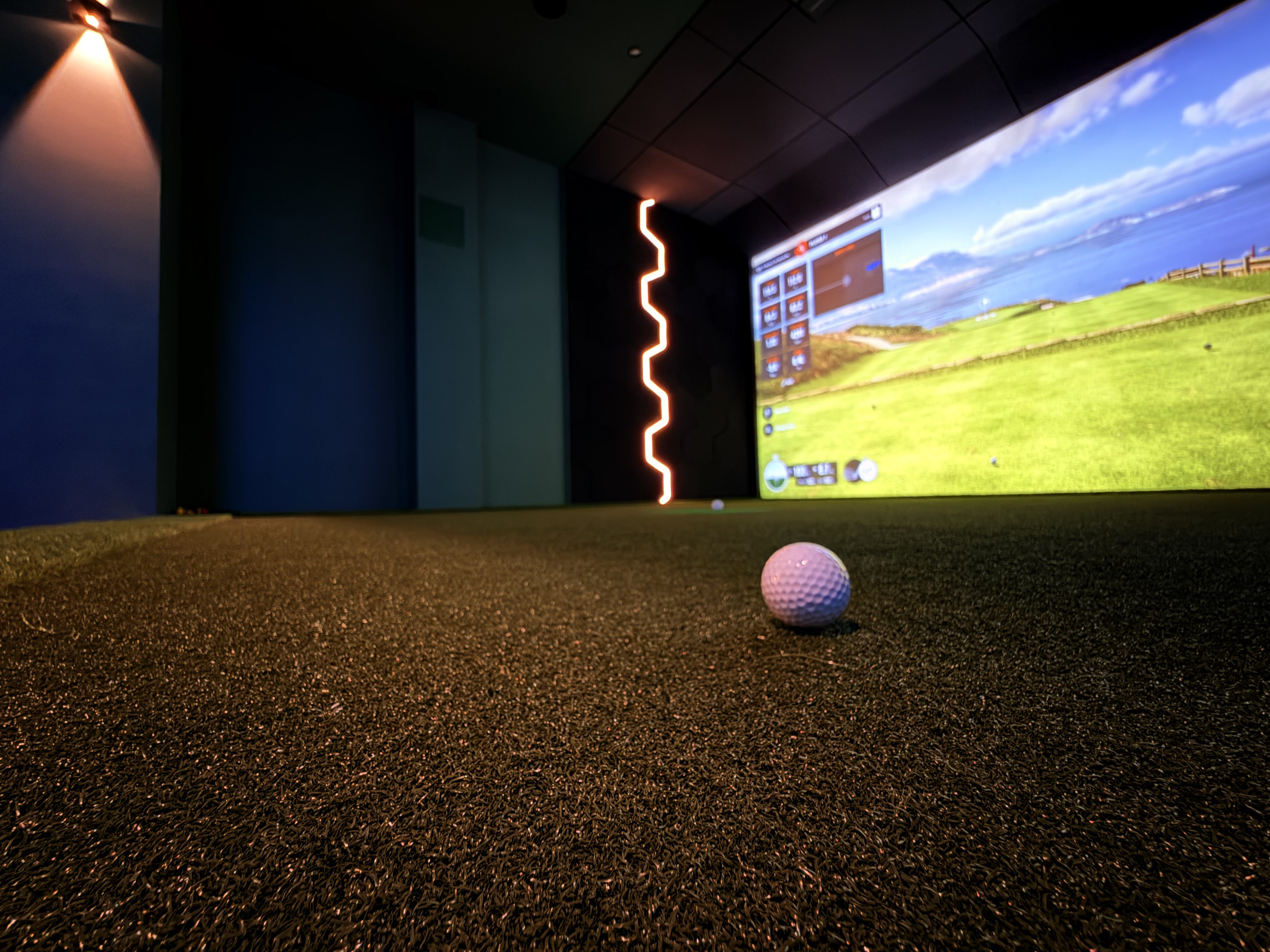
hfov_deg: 102.1
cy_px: 476
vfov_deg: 85.7
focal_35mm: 14
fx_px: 514
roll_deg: +1.2
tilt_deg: +1.9
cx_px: 635
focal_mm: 2.22
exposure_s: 1/7
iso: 1250
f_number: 2.2
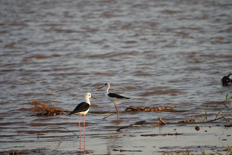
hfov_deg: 3.4
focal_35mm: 600
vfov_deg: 2.3
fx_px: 3866
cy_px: 78
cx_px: 116
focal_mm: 220
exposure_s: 1/250
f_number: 4
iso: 125
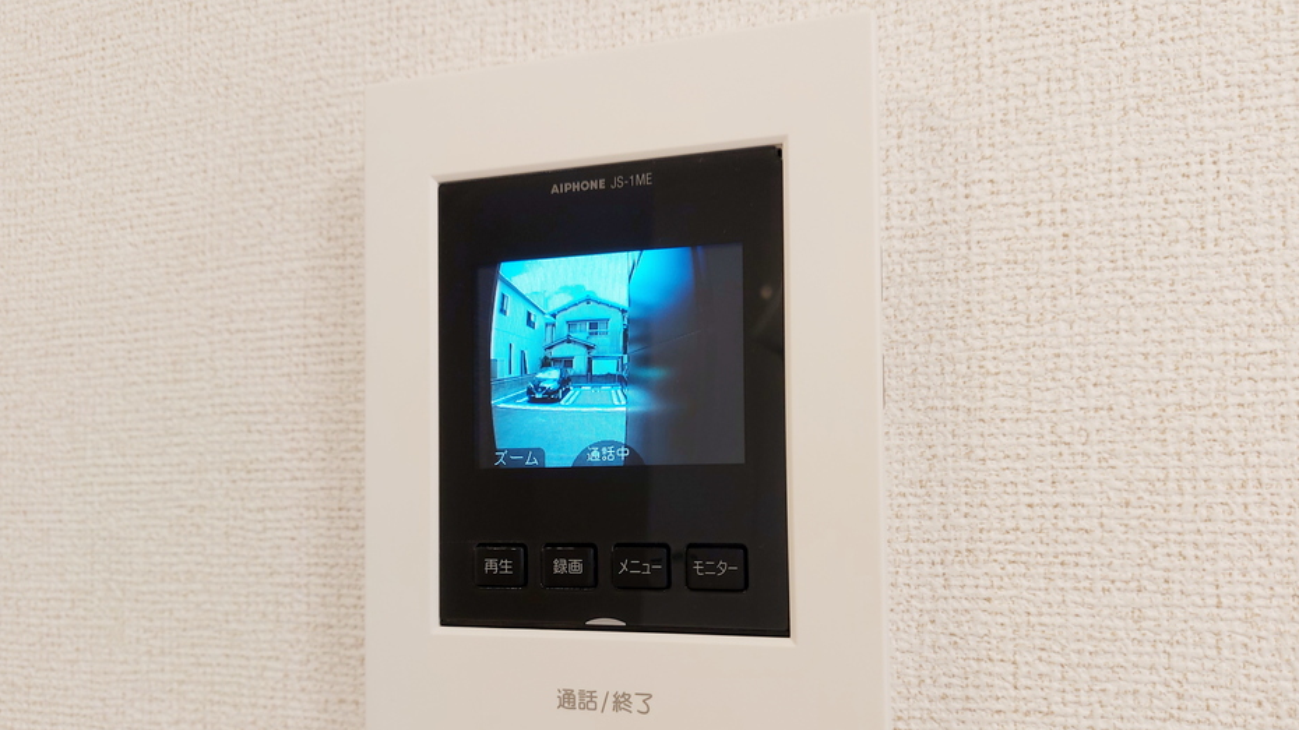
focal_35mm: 27
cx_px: 634
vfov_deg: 42.5
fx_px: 930
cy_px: 466
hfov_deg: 69.9
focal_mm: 5.23
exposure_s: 1/24
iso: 40
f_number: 1.8
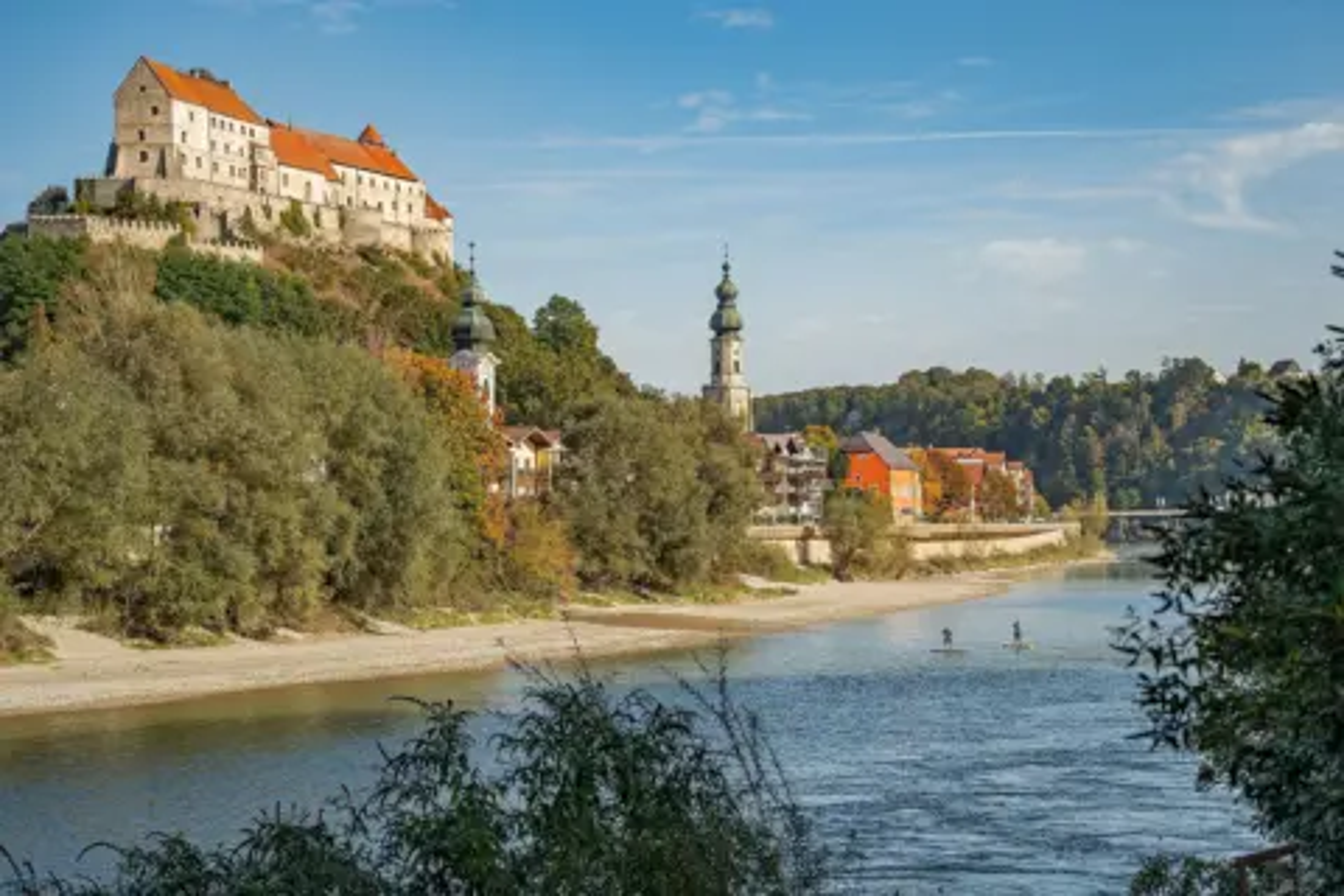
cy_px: 460
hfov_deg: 28.5
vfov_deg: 19.3
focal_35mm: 71
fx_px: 2640
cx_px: 746
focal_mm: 63
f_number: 3.2
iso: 100
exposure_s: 1/1600
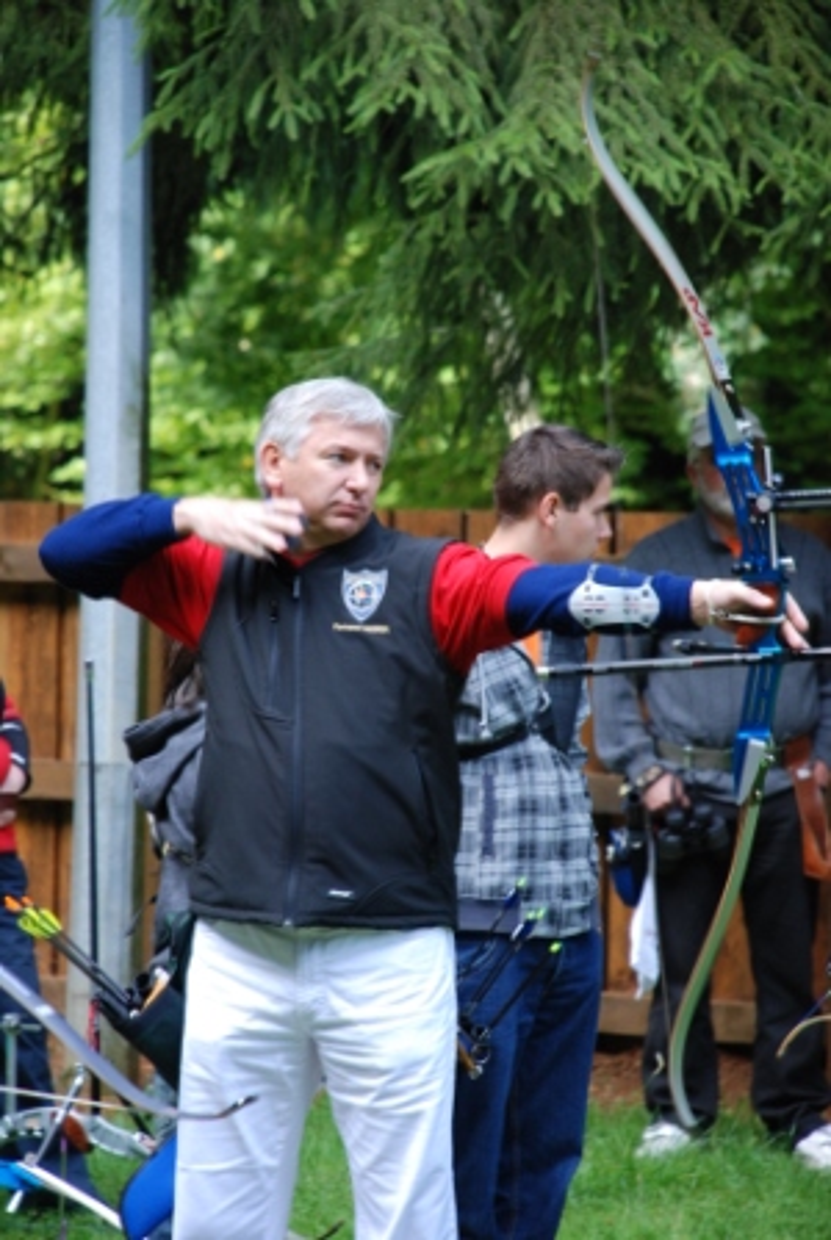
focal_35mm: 202
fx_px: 6989
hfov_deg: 6.8
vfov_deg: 10.1
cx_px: 416
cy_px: 620
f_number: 5.6
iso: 400
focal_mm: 135
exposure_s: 1/80
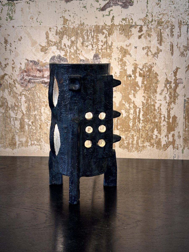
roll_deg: +0.3
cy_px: 126
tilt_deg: -12.0
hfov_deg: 28.0
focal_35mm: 52
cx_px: 94
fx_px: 379
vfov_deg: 36.8
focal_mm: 5.96
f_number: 1.6
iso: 32
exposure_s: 1/50
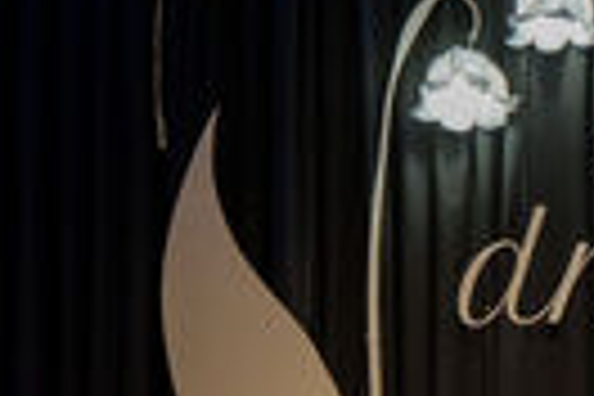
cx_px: 698
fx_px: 5676
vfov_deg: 4.0
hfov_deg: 6.0
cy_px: 504
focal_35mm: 344
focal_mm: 98
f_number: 2.8
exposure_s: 1/250
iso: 1000
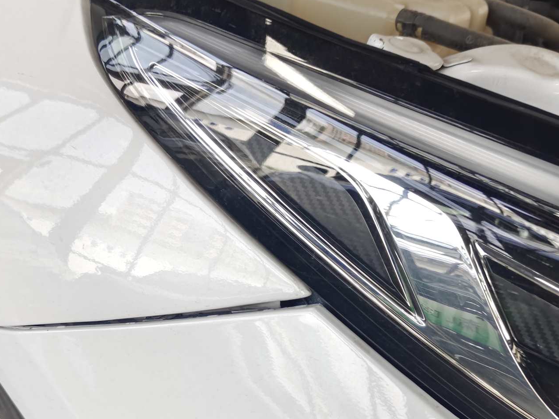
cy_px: 285
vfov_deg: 38.2
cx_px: 264
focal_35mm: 37
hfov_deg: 50.1
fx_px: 597
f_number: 1.88
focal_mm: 5.56
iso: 128
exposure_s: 1/101
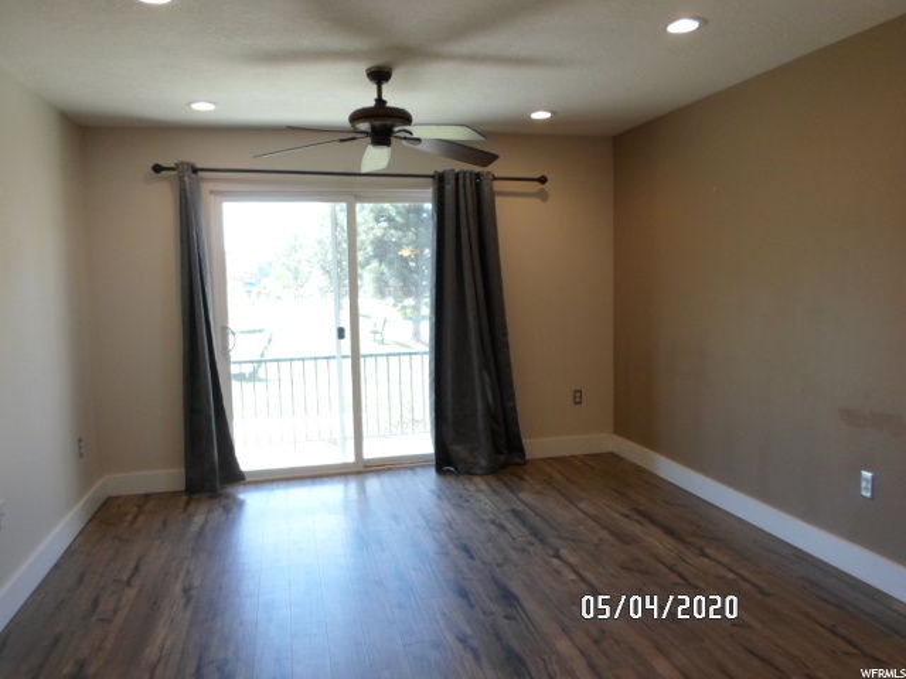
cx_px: 453
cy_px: 340
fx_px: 654
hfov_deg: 69.4
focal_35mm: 25
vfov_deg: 54.9
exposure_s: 1/125
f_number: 2.5
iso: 160
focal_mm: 4.5
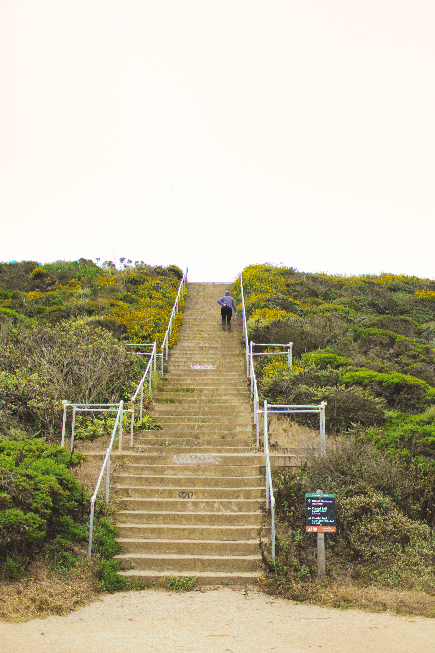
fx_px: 652
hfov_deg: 36.9
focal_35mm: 36
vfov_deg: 53.1
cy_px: 326
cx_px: 218
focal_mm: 24
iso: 250
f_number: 1.8
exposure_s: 1/4000
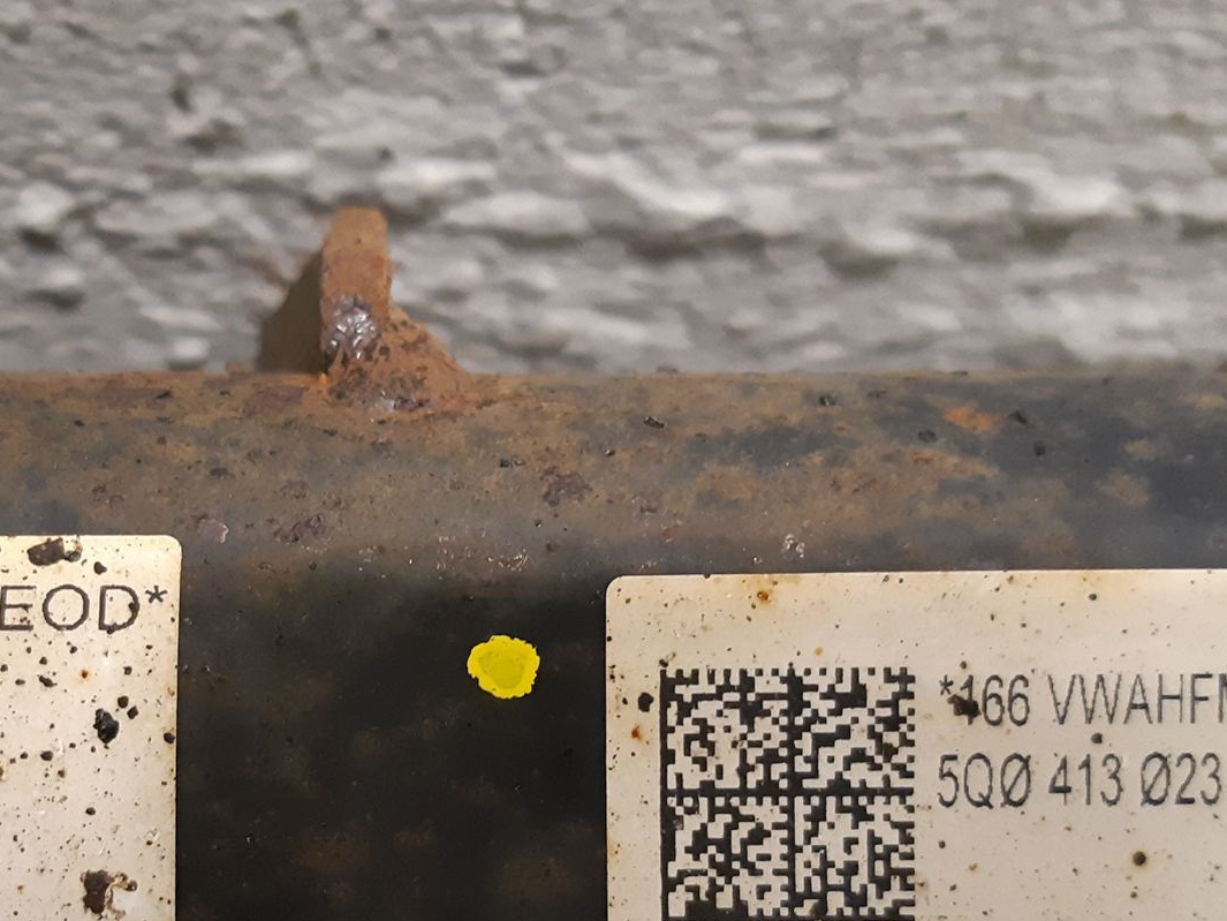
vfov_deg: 28.7
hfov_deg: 37.7
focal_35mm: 50
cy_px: 684
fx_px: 1773
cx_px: 401
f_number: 1.7
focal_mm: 3.93
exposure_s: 1/25
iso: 320
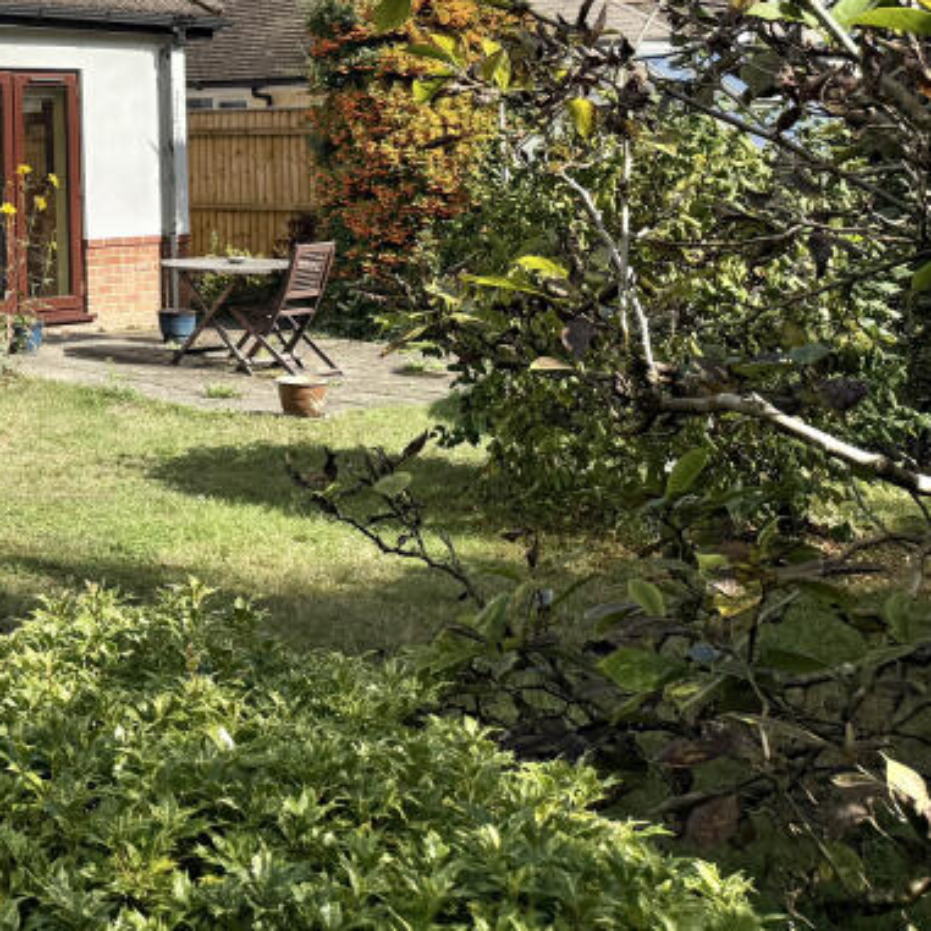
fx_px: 1734
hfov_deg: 25.4
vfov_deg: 28.5
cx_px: -315
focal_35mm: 57
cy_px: 37
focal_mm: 6.76
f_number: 1.78
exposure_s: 1/5319
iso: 100
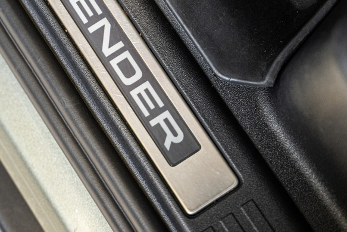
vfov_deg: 12.8
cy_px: 67
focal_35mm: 107
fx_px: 1032
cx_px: 149
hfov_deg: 19.1
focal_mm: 61
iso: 1600
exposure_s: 1/160
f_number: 2.8
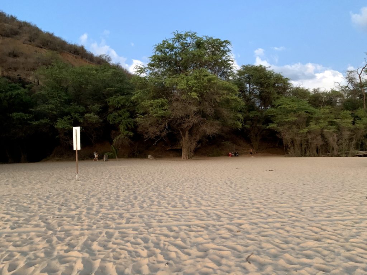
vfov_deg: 53.1
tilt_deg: +4.4
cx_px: 184
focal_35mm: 26
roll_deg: +1.3
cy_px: 138
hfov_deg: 67.3
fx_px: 276
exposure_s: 1/30
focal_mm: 4.25
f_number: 1.8
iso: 640
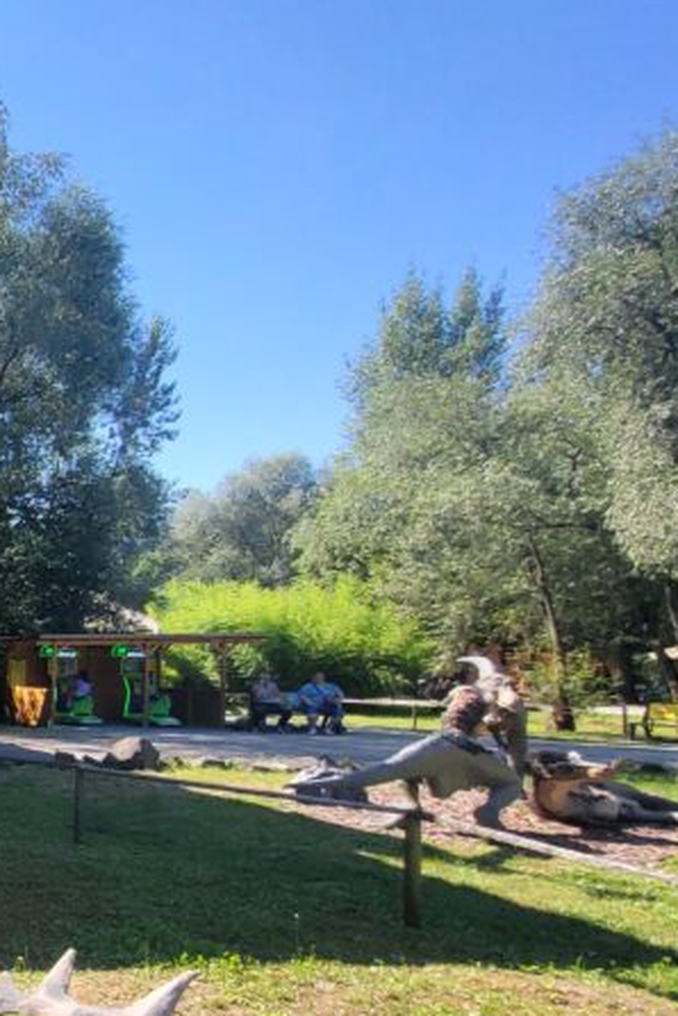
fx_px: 876
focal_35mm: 31
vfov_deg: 58.9
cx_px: -430
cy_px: 680
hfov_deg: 25.5
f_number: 2.2
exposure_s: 1/409
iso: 32
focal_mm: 1.74
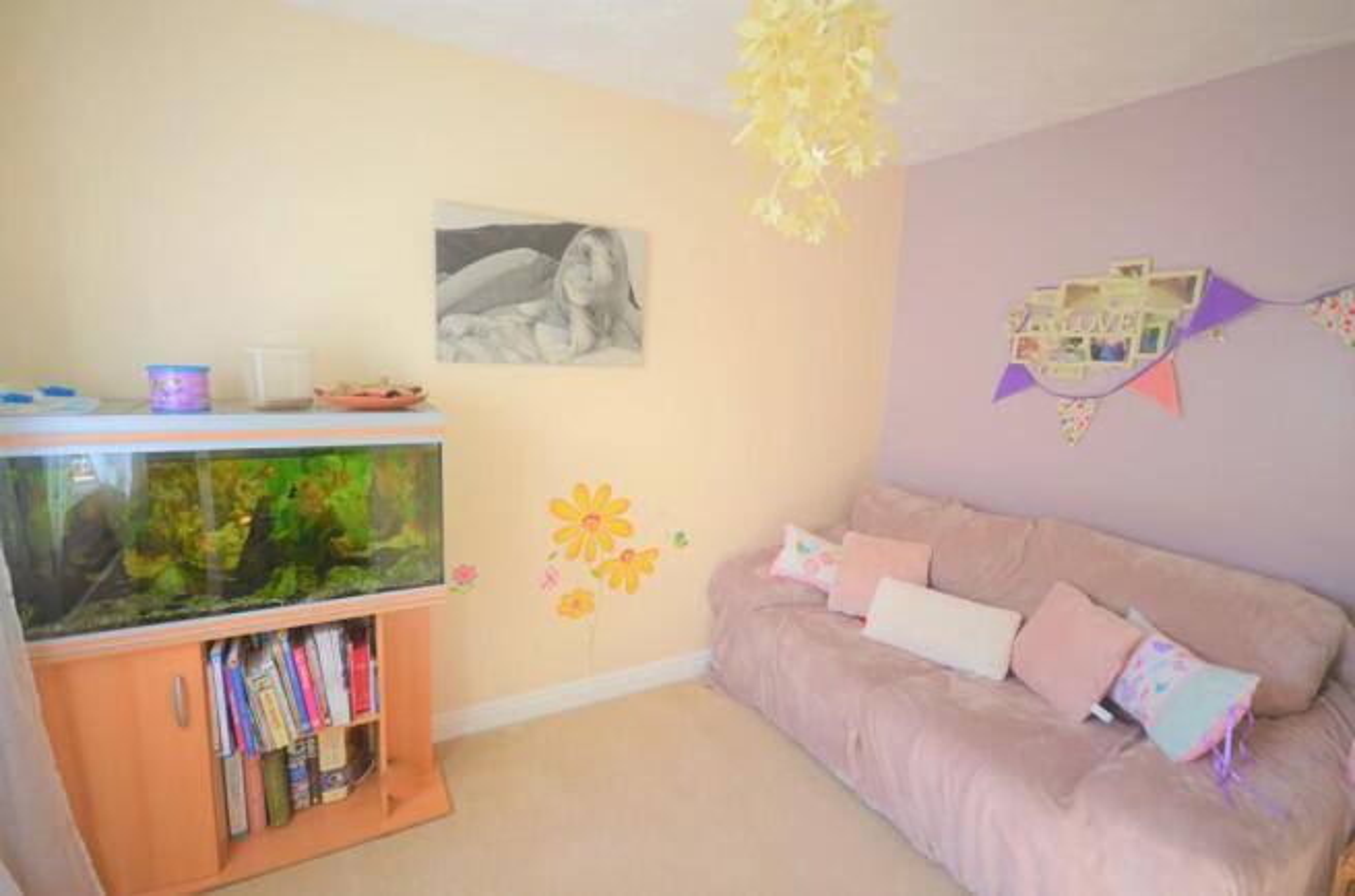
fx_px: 620
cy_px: 448
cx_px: 678
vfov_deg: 71.8
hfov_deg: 95.1
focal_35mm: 16
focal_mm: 11
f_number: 4.2
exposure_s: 1/60
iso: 200
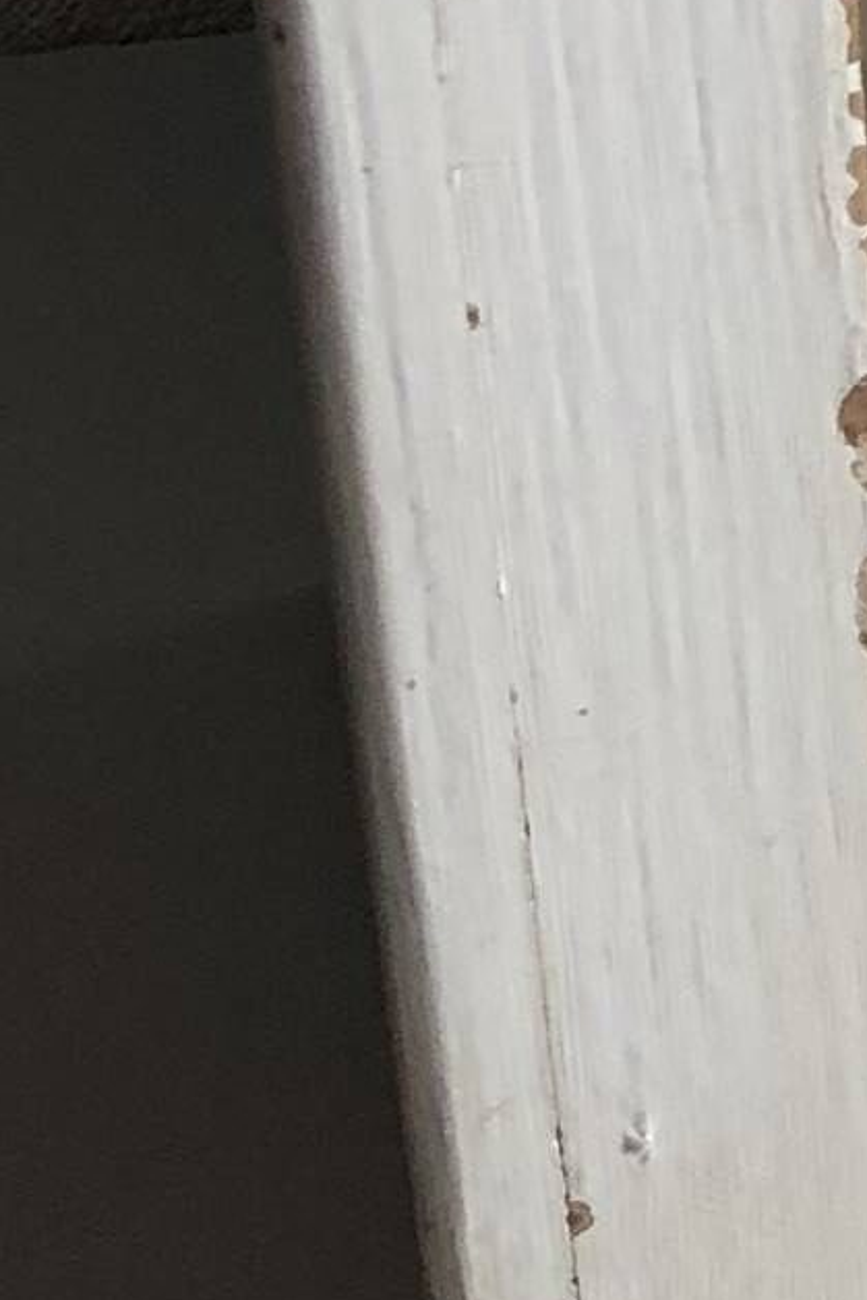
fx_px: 6751
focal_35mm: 187
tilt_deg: -24.1
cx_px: 2351
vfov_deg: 10.0
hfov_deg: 6.8
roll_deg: +0.2
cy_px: -1453
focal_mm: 3.99
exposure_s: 1/40
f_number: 1.8
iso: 20
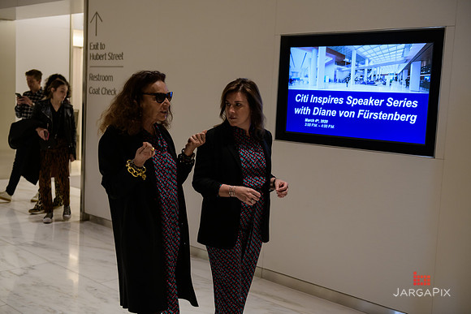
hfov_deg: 43.6
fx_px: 589
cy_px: 157
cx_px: 236
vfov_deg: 29.9
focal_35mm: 45
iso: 800
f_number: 3.2
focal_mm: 45
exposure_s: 1/125
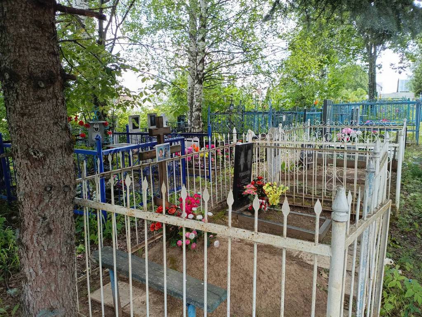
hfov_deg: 69.4
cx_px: 211
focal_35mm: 25
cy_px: 158
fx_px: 305
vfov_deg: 54.9
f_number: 1.69
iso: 112
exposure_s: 1/105
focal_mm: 4.76
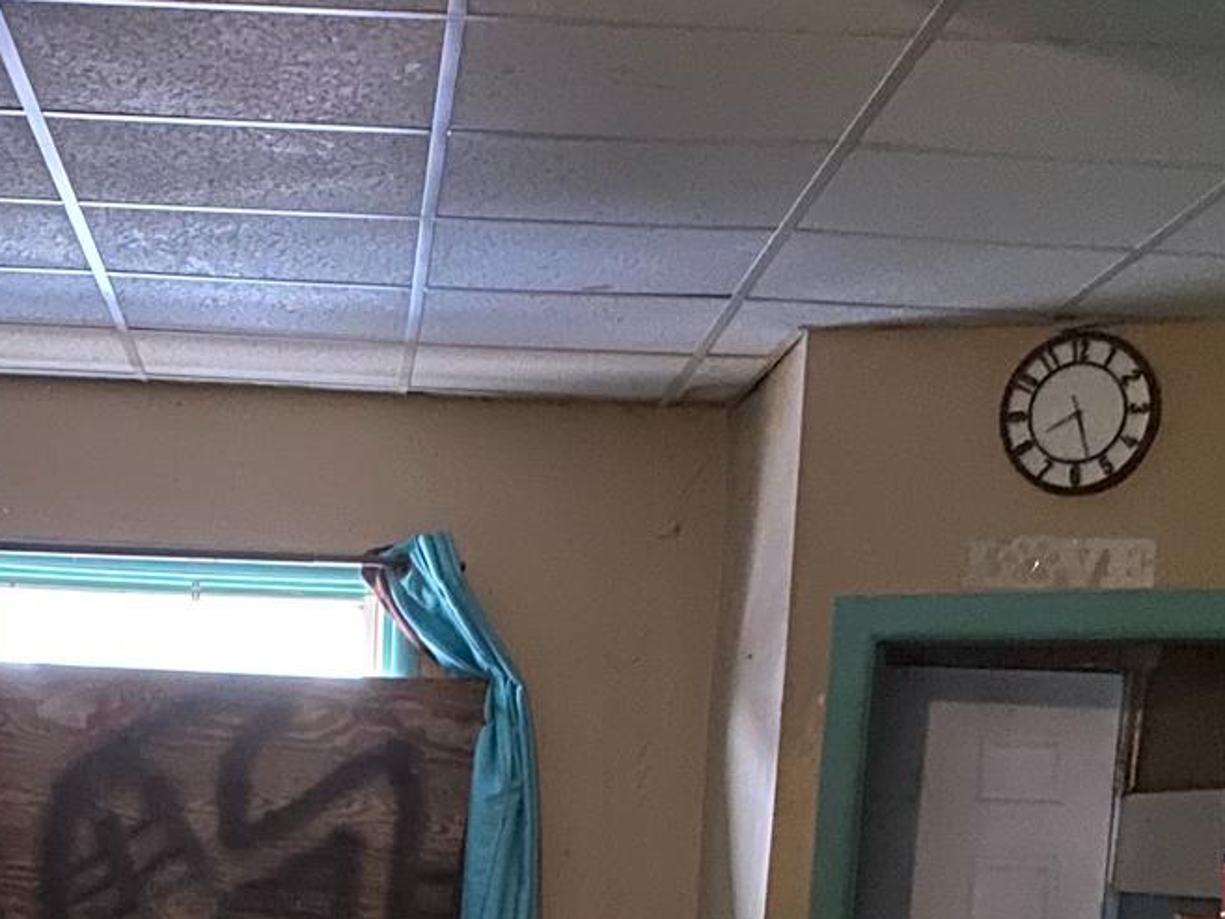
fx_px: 2867
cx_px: 364
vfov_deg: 16.5
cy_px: 1415
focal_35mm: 81
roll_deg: -2.5
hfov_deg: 24.0
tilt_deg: -10.9
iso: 800
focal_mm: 4.25
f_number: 1.8
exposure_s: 1/24
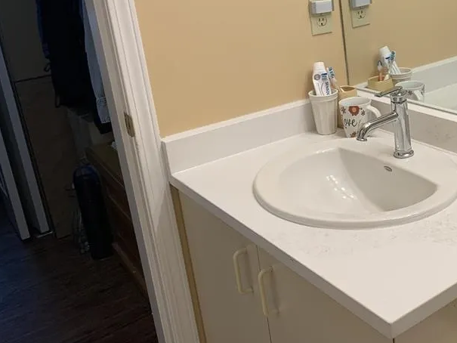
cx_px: 384
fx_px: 581
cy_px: 97
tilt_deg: -16.2
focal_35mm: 44
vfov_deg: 32.4
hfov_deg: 40.6
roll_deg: +4.0
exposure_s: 1/60
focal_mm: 4.25
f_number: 1.8
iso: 50
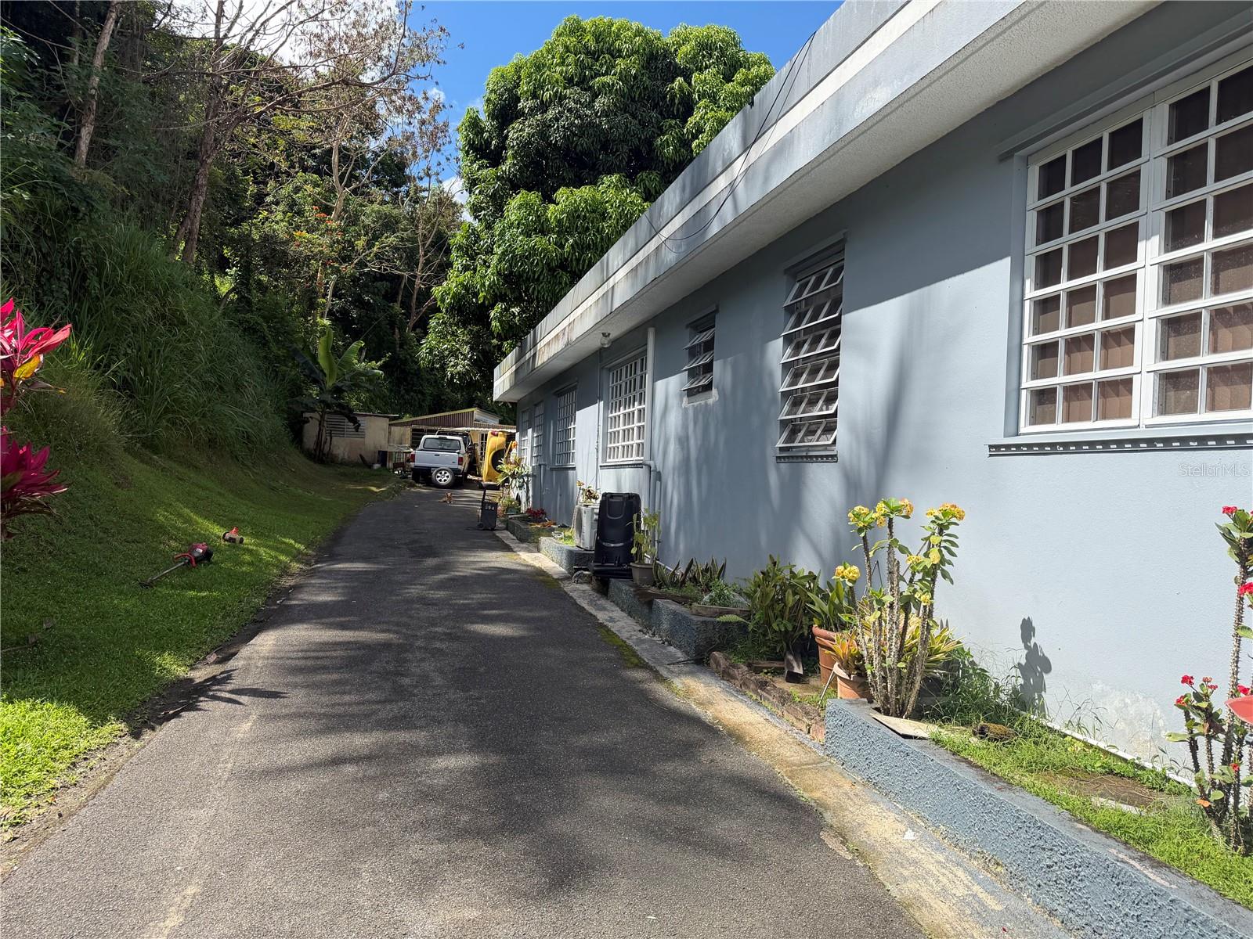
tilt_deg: +1.4
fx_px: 869
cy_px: 470
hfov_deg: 71.6
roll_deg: -2.3
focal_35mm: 24
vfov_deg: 56.8
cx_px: 626
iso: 80
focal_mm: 6.76
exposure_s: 1/2907
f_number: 1.78
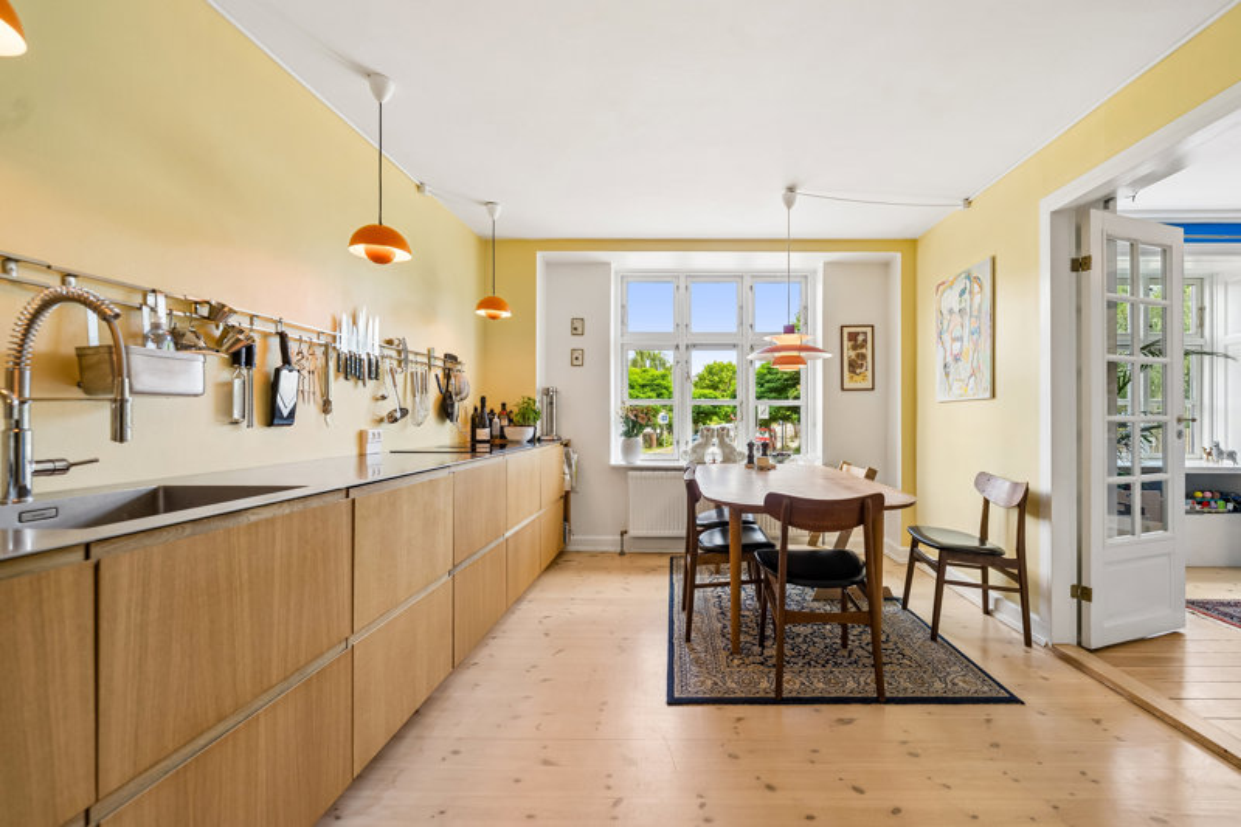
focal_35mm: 13
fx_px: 448
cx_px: 620
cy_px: 414
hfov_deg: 108.3
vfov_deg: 85.4
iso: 500
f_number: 6.3
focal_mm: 13
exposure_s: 1/60
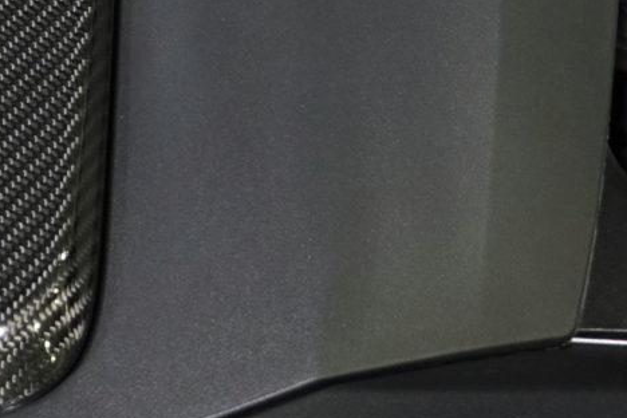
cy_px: -490
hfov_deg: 10.6
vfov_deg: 7.0
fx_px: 3287
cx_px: -208
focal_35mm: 189
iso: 500
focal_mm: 23
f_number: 4
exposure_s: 1/40
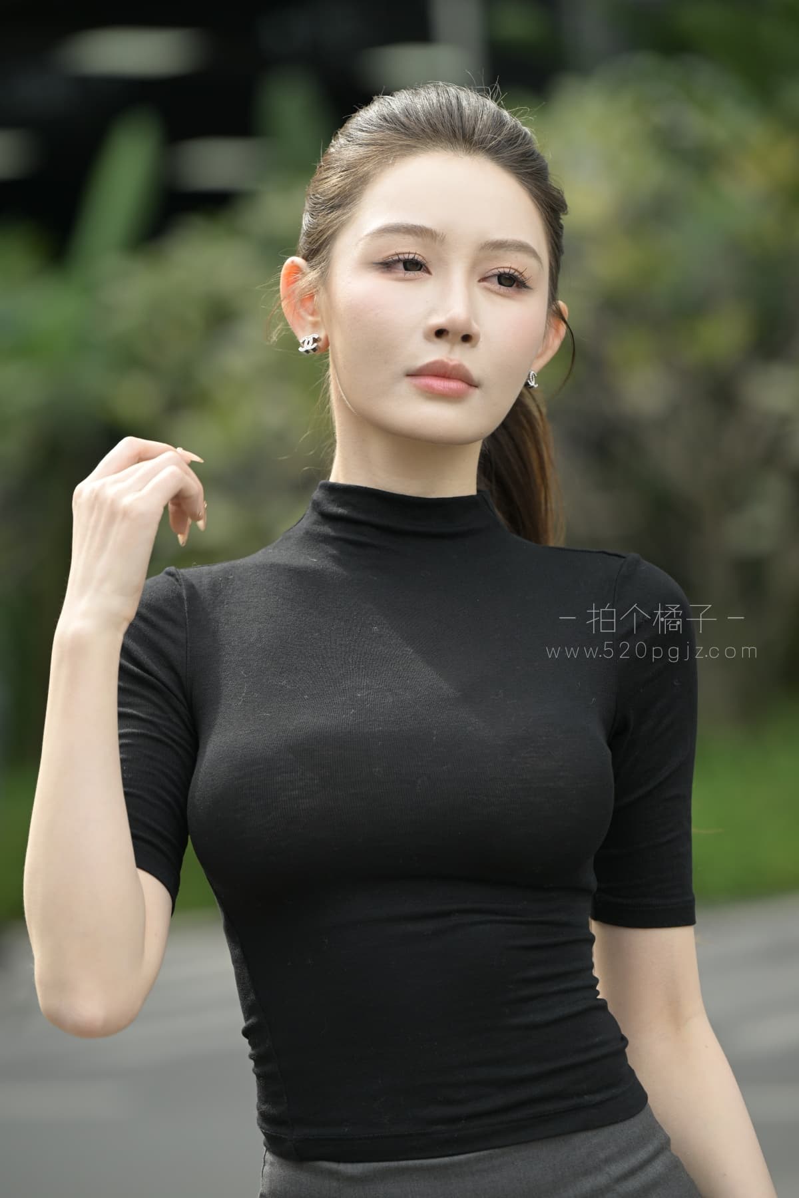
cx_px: 400
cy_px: 599
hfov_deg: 8.1
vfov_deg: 12.1
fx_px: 5659
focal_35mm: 170
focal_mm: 170
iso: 250
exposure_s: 1/500
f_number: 4.5
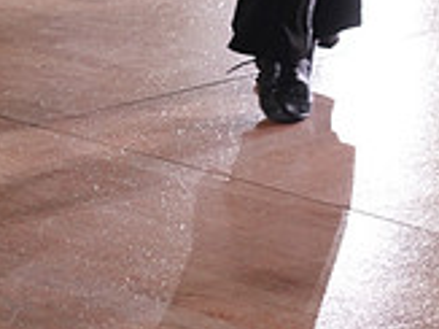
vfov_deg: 8.0
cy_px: -399
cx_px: 446
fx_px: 2218
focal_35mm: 175
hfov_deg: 11.2
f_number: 4
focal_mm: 51
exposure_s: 1/500
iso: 2500
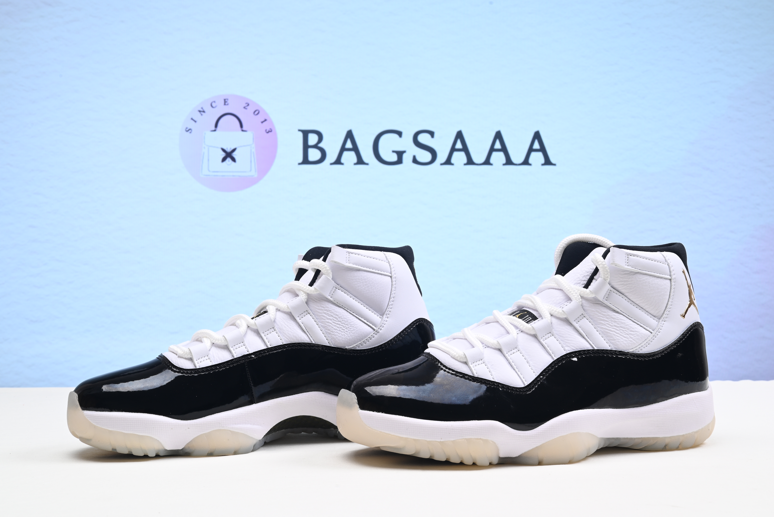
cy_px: 258
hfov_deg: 47.4
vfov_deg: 32.7
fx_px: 882
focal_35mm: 41
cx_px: 387
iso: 100
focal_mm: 41
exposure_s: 1/2
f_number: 16
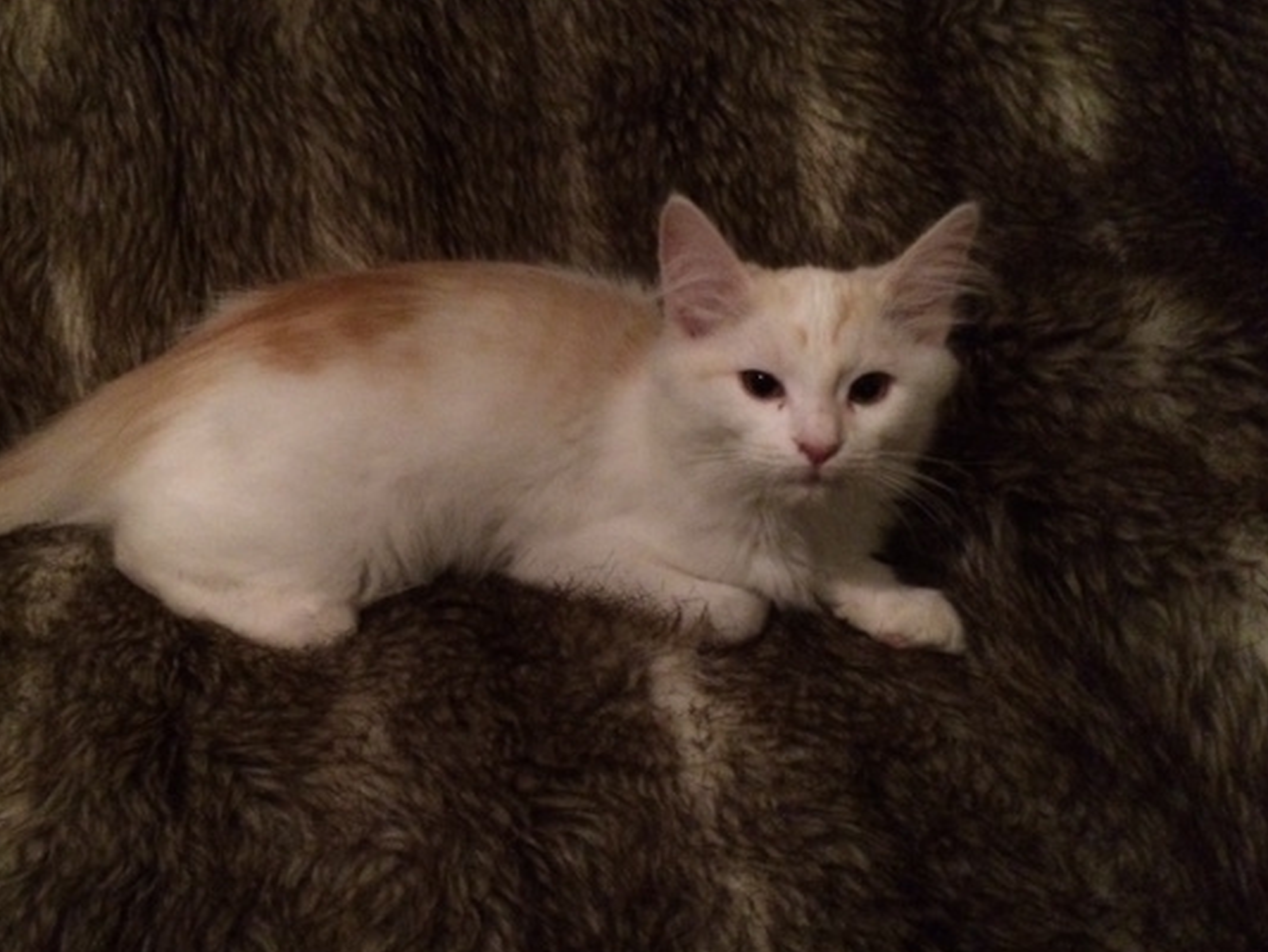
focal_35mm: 36
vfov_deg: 39.7
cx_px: 519
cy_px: 507
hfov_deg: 51.1
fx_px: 1319
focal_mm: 4.12
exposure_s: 1/15
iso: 800
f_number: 2.2
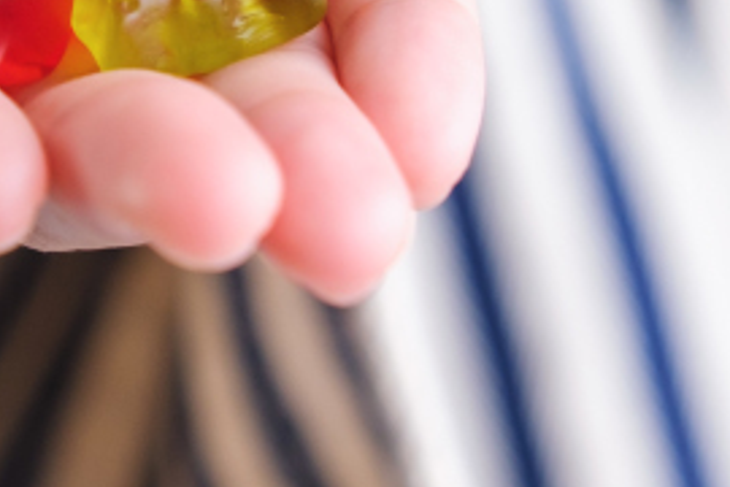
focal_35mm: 315
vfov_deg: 4.3
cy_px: -406
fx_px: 6387
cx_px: 343
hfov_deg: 6.5
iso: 160
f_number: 2.8
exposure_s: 1/70
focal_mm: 47
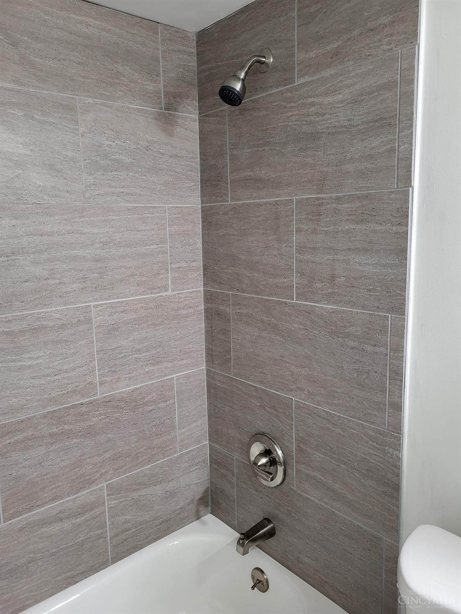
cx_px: 230
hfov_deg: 53.1
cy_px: 307
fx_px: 462
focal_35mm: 26
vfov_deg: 67.3
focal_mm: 5.4
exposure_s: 1/60
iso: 250
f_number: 1.8
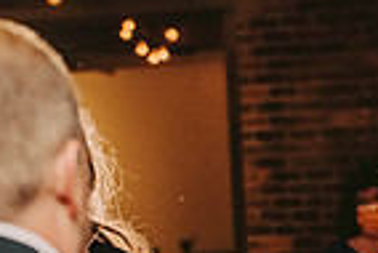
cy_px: 358
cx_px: 487
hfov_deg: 8.6
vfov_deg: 5.8
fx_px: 2491
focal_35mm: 237
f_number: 3.2
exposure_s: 1/200
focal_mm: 58
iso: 2000
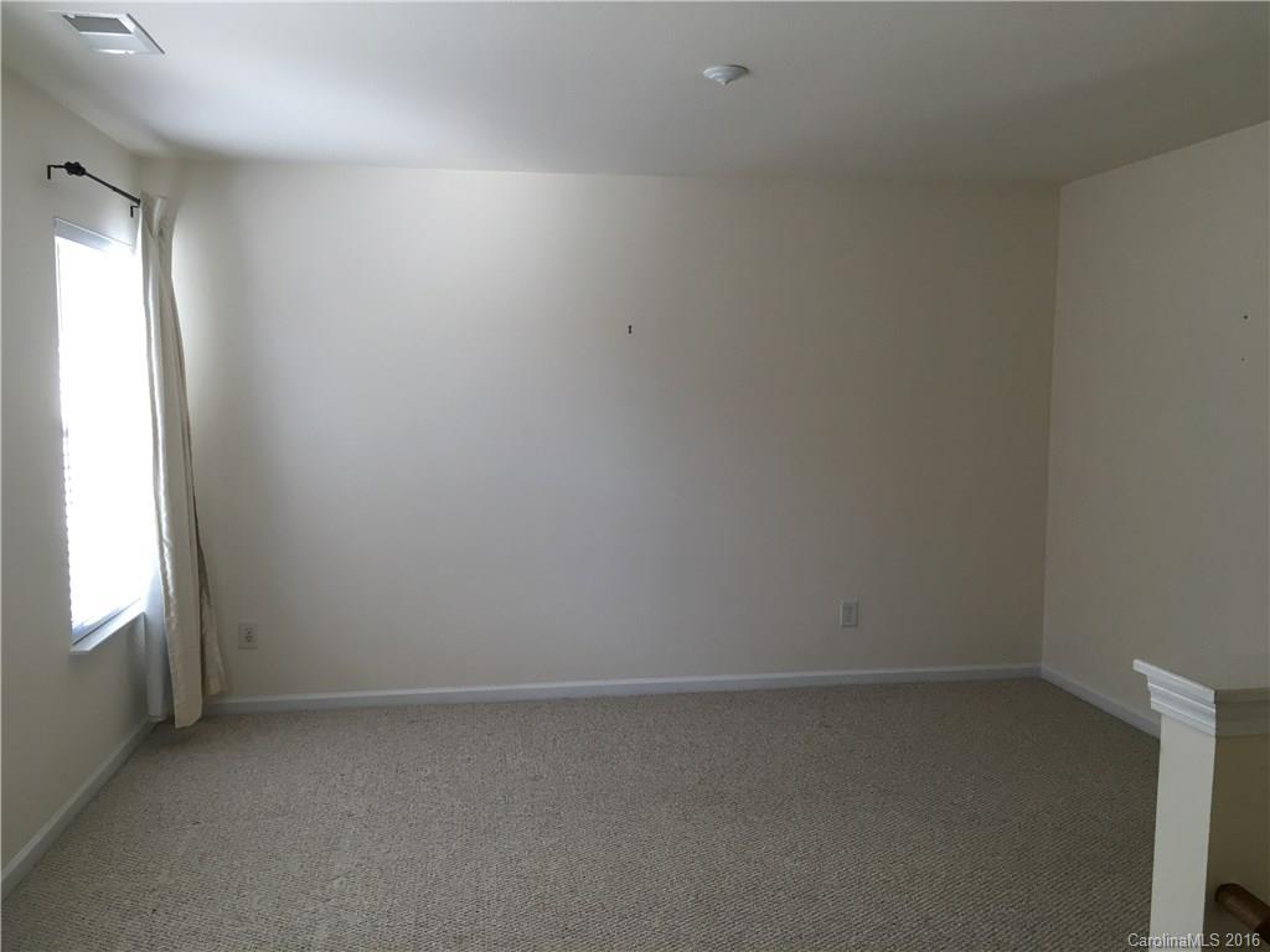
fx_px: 1064
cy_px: 476
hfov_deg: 61.7
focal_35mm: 29
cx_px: 635
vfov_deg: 48.2
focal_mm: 4.15
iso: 25
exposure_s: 1/40
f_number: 2.2
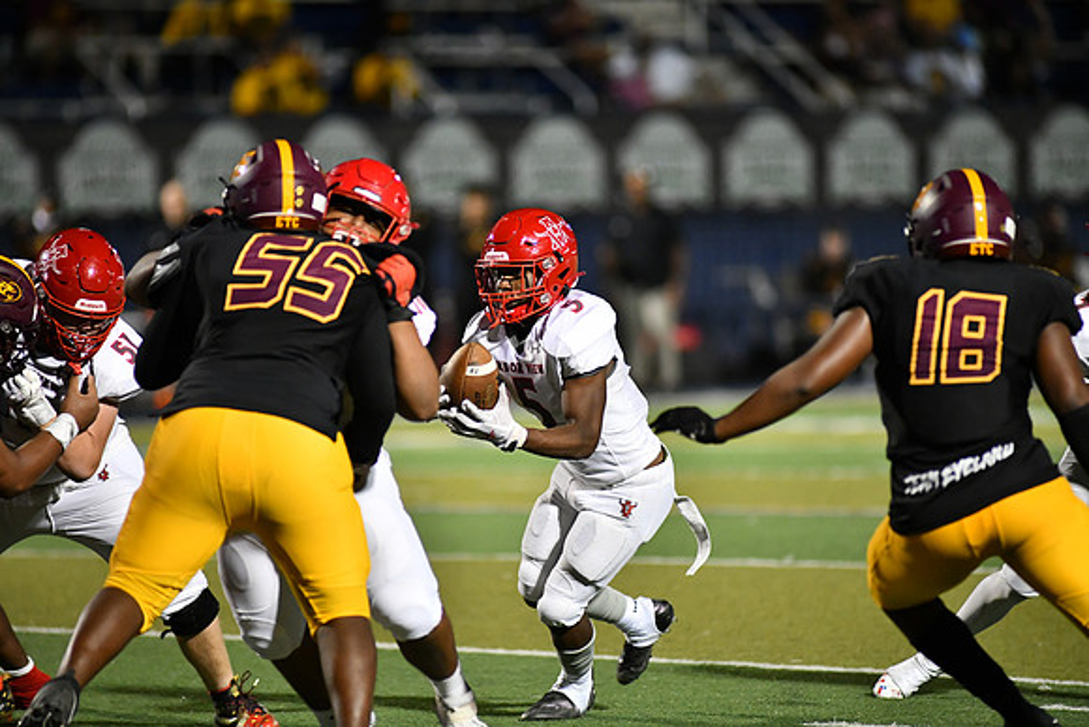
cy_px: 364
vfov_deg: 4.6
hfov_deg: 6.9
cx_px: 544
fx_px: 9077
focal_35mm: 300
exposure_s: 1/1000
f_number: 2.8
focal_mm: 300
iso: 4500
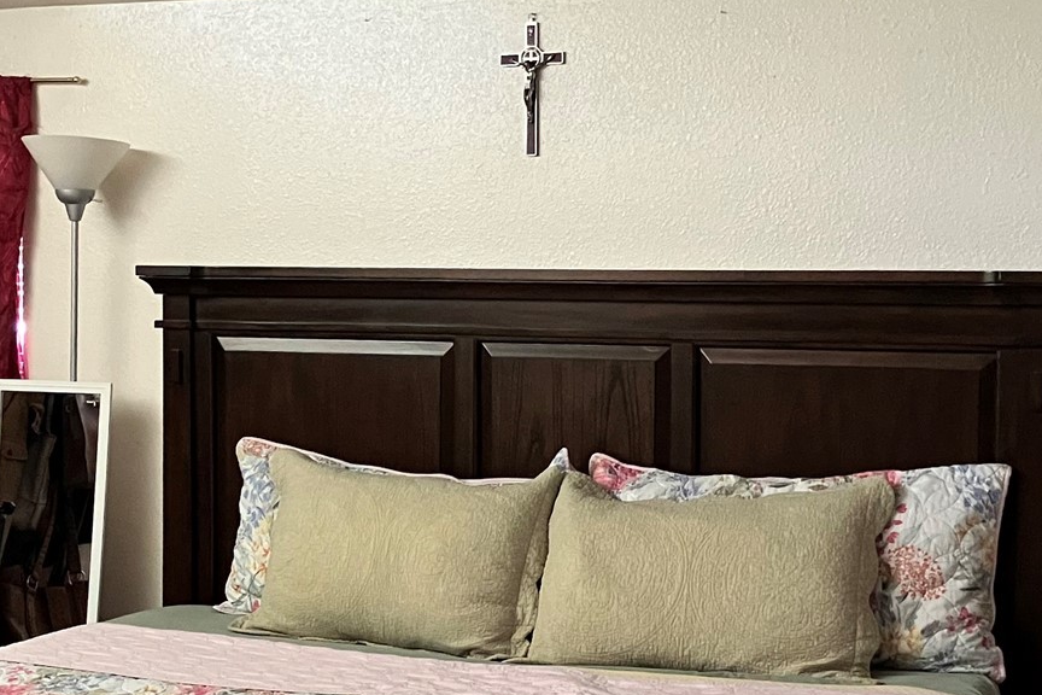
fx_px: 1997
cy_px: 420
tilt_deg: -3.6
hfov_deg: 29.2
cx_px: 511
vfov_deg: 19.7
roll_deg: -0.8
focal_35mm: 69
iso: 400
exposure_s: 1/33
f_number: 1.8
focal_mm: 3.99
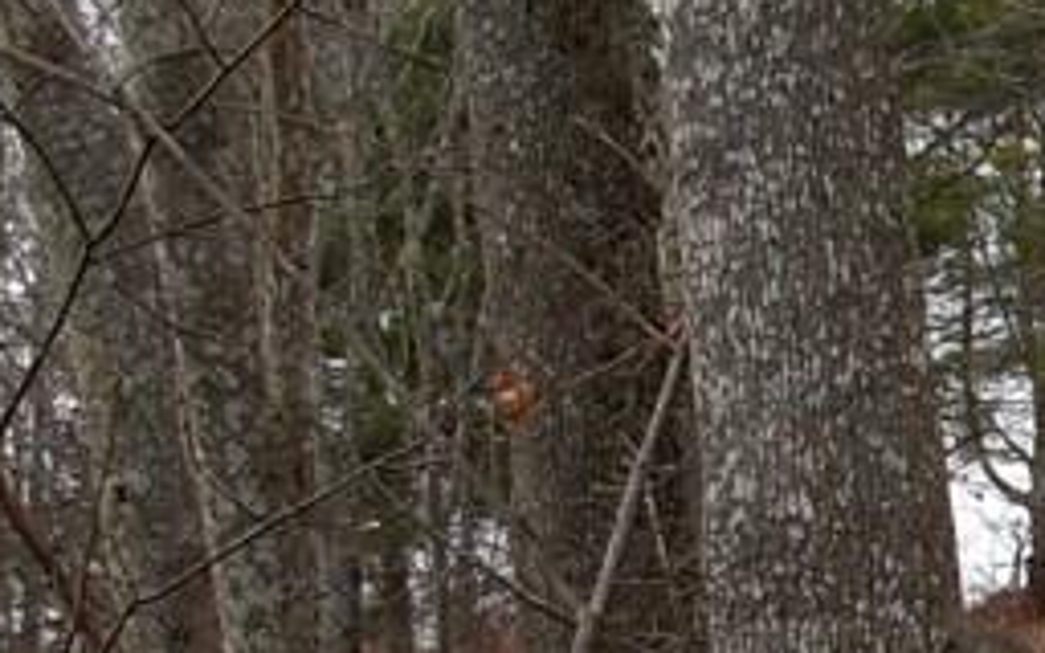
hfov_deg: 12.7
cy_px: 828
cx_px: 1294
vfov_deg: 8.1
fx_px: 4585
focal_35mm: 161
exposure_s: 1/542
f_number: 2.9
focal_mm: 6.3
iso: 79
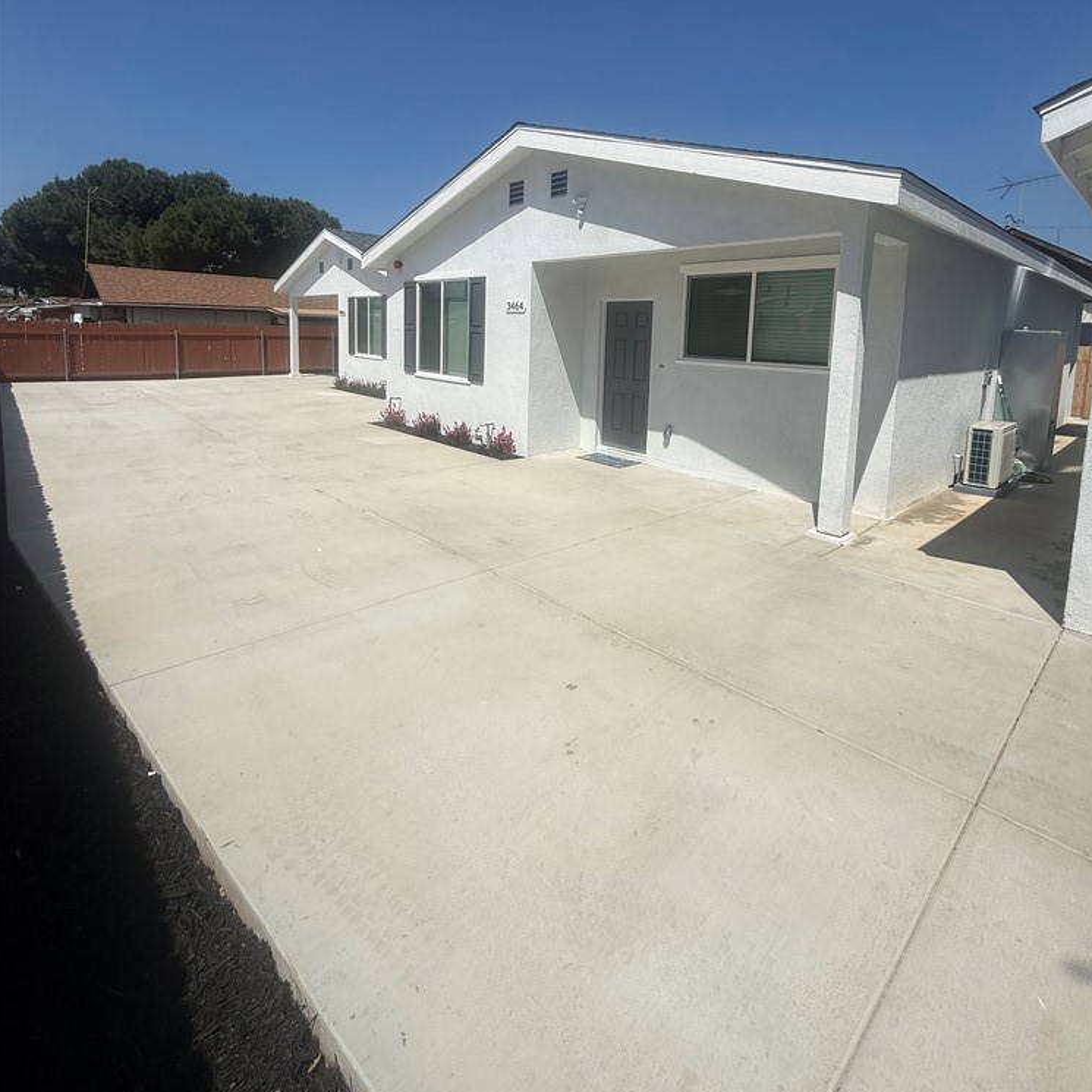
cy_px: 399
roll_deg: -2.0
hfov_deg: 84.0
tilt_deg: -5.2
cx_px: 557
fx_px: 607
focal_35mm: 17
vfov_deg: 82.1
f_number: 2.2
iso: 50
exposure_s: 1/6173
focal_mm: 2.22
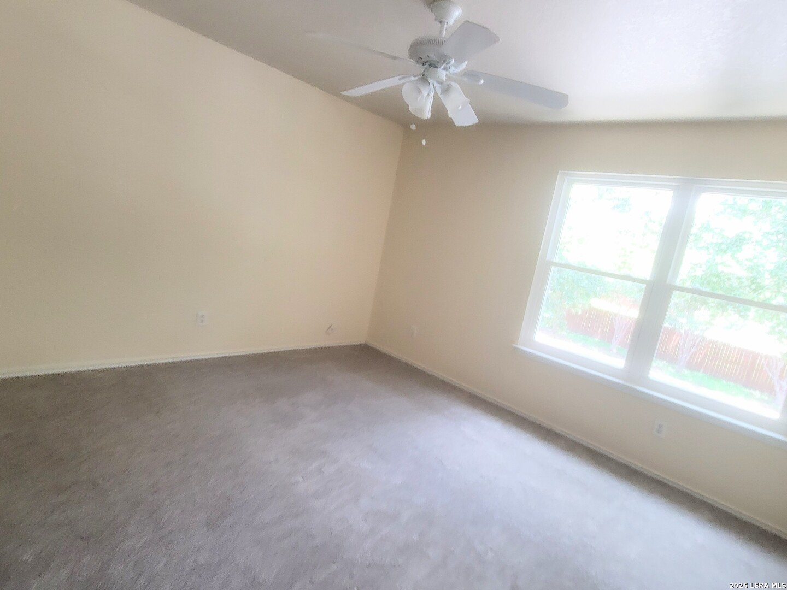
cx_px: 394
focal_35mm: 13
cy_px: 295
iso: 100
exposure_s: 1/60
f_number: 2.2
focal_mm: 2.2
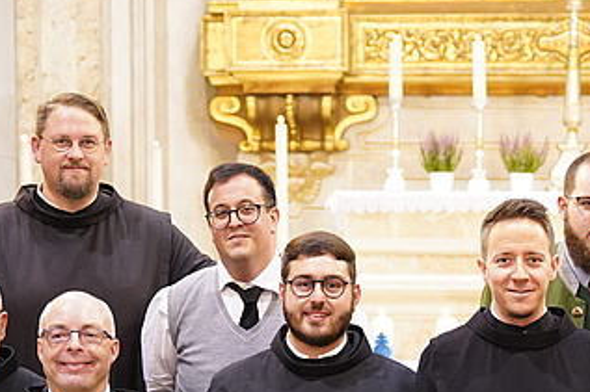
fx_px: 2012
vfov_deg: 11.0
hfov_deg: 16.5
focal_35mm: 123
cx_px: 488
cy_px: 411
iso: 3200
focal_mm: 43.3
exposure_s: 1/40
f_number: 2.8
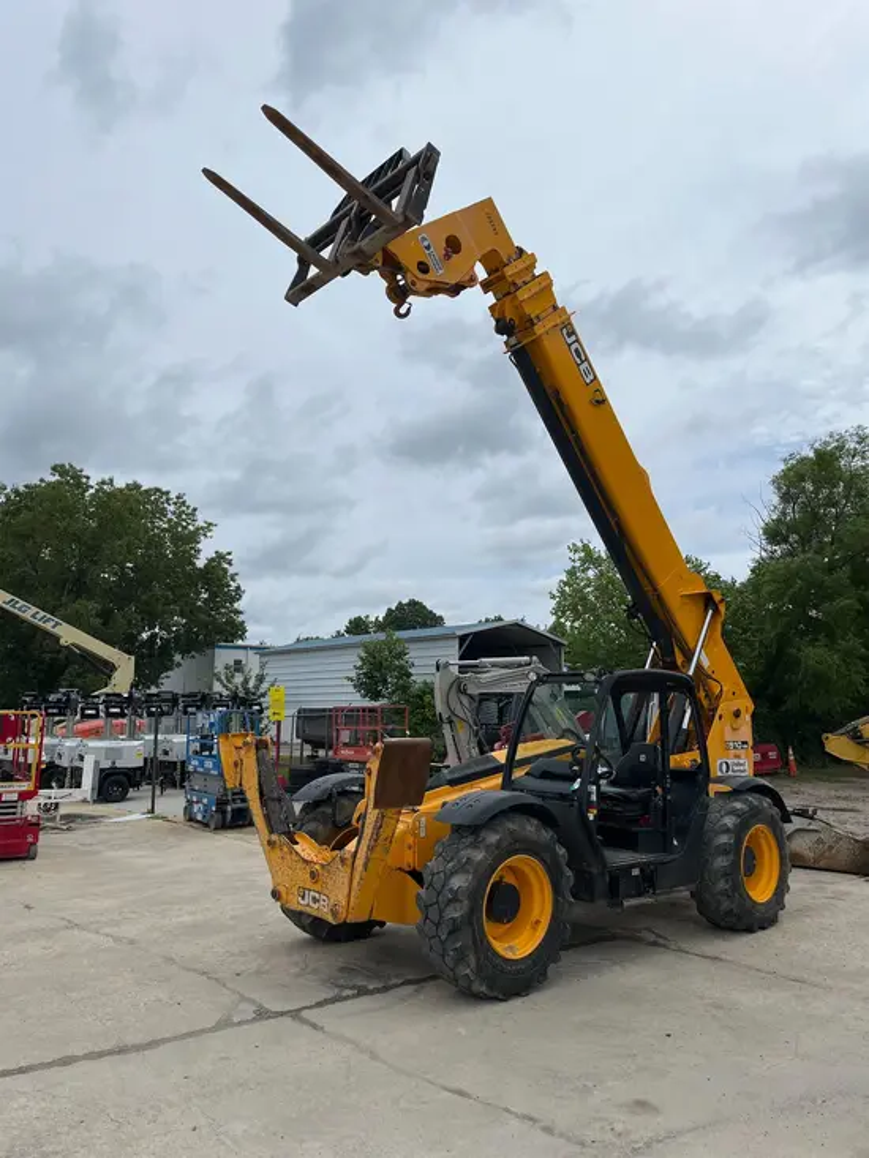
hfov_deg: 53.1
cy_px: 579
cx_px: 434
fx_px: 870
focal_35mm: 26
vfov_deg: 67.3
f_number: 1.6
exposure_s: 1/7874
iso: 50
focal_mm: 5.1
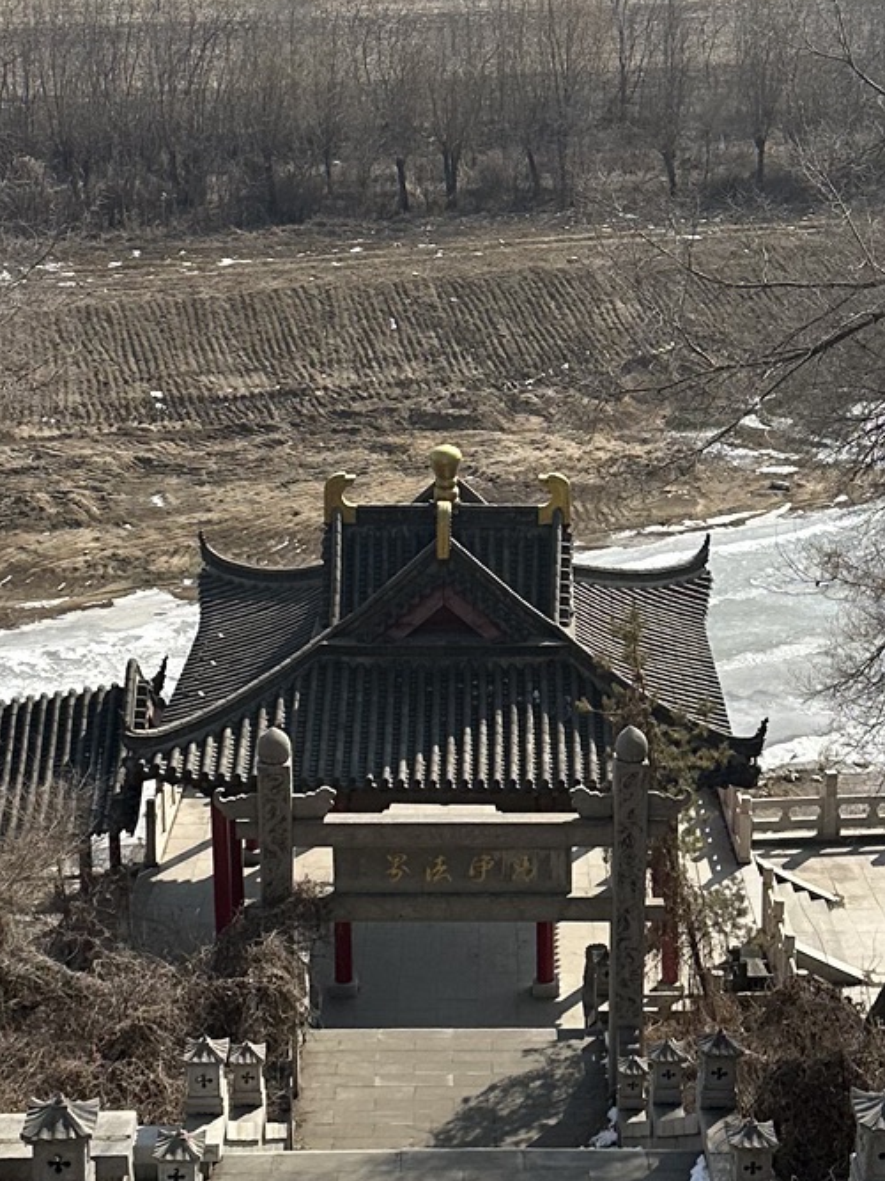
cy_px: 572
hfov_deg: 20.4
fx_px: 2455
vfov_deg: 27.0
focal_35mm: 72
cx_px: 467
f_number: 1.78
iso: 80
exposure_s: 1/6211
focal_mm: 6.86
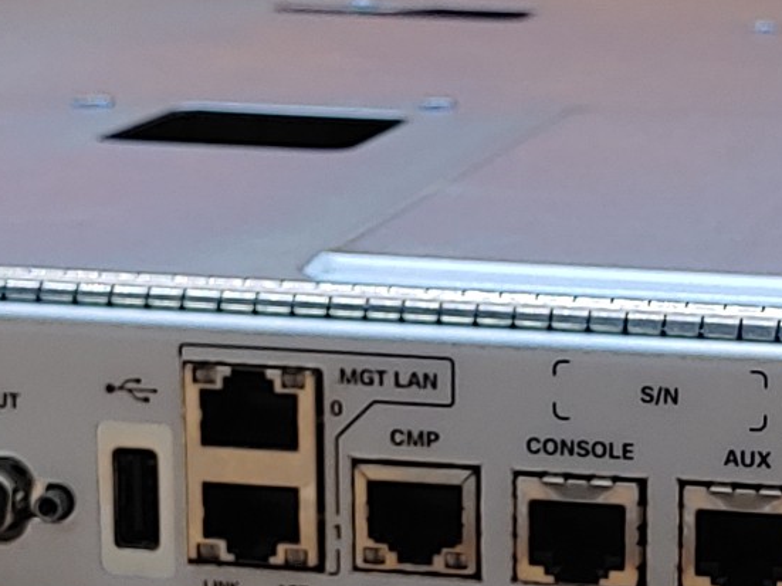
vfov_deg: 10.9
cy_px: 392
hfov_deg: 14.4
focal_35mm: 136
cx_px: 641
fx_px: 3072
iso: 50
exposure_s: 1/166
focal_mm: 4.36
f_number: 1.8
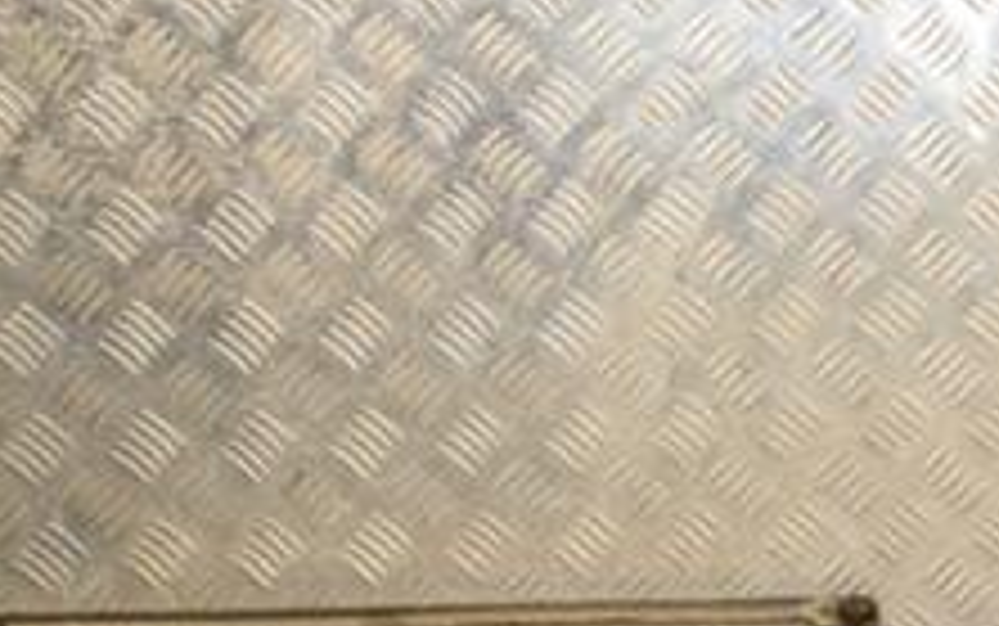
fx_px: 3596
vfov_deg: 9.9
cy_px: 662
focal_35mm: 132
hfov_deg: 15.4
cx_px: 1125
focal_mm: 32
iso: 800
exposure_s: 1/200
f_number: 6.3
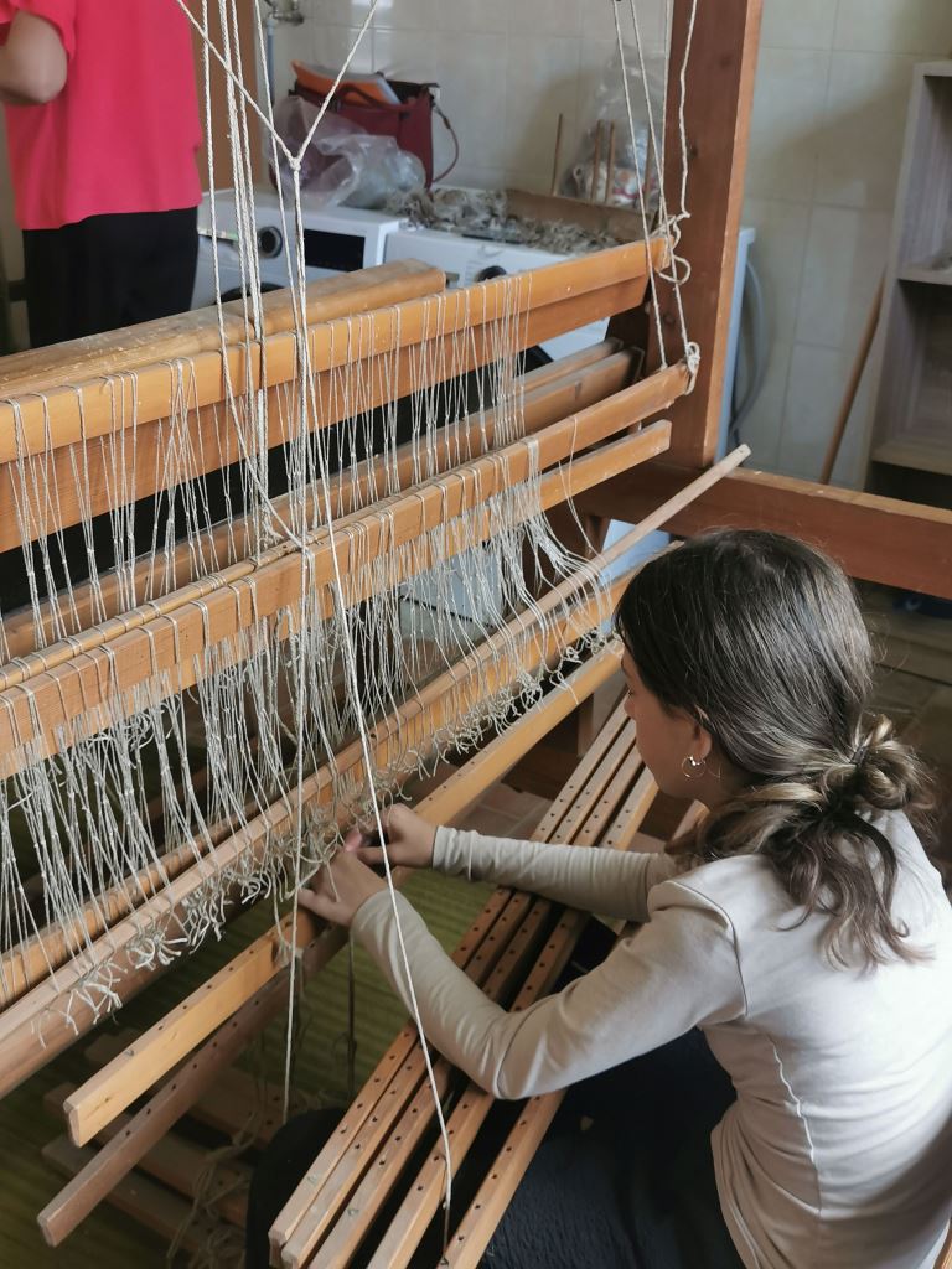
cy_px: 634
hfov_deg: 38.7
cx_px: 476
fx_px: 1357
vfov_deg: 50.1
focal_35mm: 37
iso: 125
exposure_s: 1/100
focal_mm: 5.58
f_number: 1.8
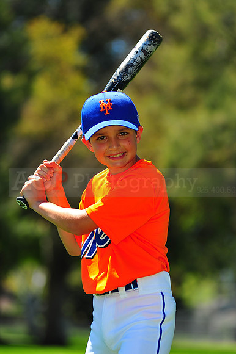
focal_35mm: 180
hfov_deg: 7.6
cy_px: 177
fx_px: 1772
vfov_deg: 11.4
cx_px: 118
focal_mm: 180
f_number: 4.5
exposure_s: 1/1000
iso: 200
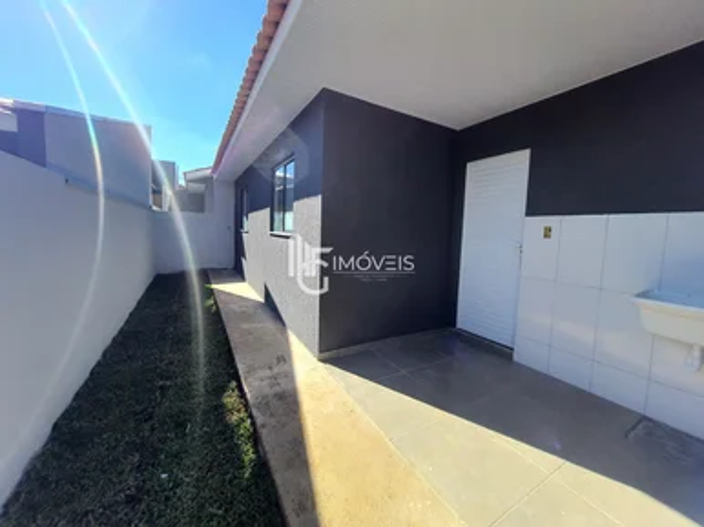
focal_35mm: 13
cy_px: 264
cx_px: 352
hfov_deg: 106.2
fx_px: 264
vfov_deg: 89.9
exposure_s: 1/740
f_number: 2.2
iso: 50
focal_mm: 1.74
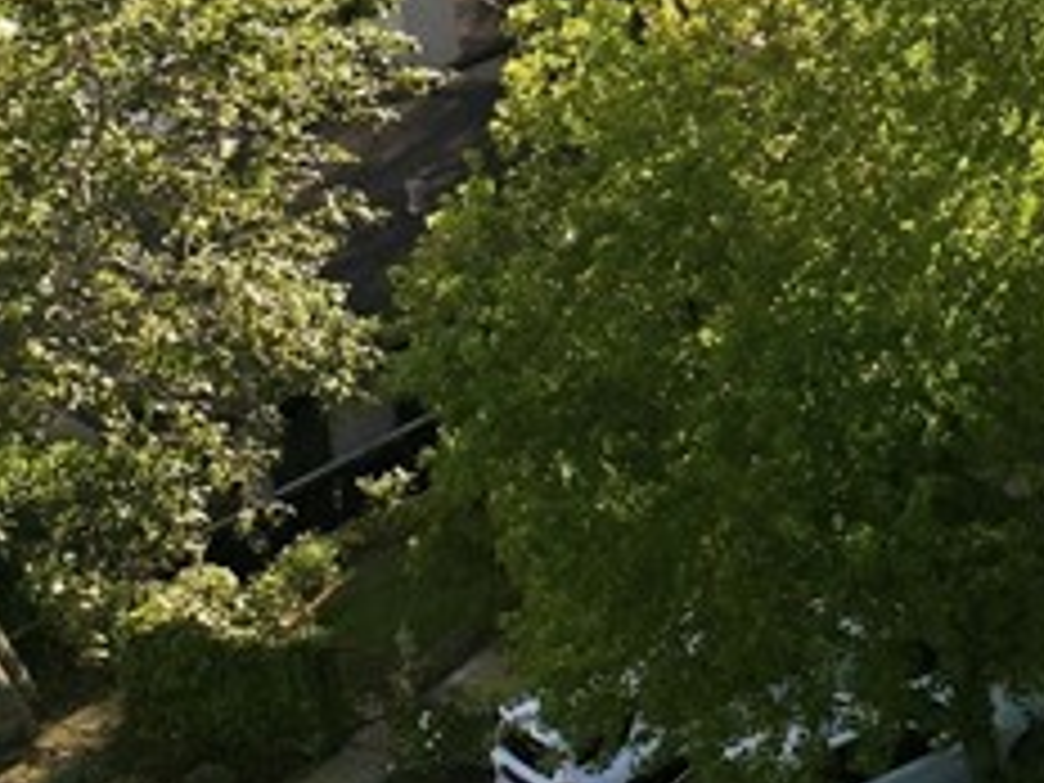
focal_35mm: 106
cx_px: 1868
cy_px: -128
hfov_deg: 15.8
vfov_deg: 13.6
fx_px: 3197
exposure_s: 1/4000
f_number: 2.8
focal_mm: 12.3
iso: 180
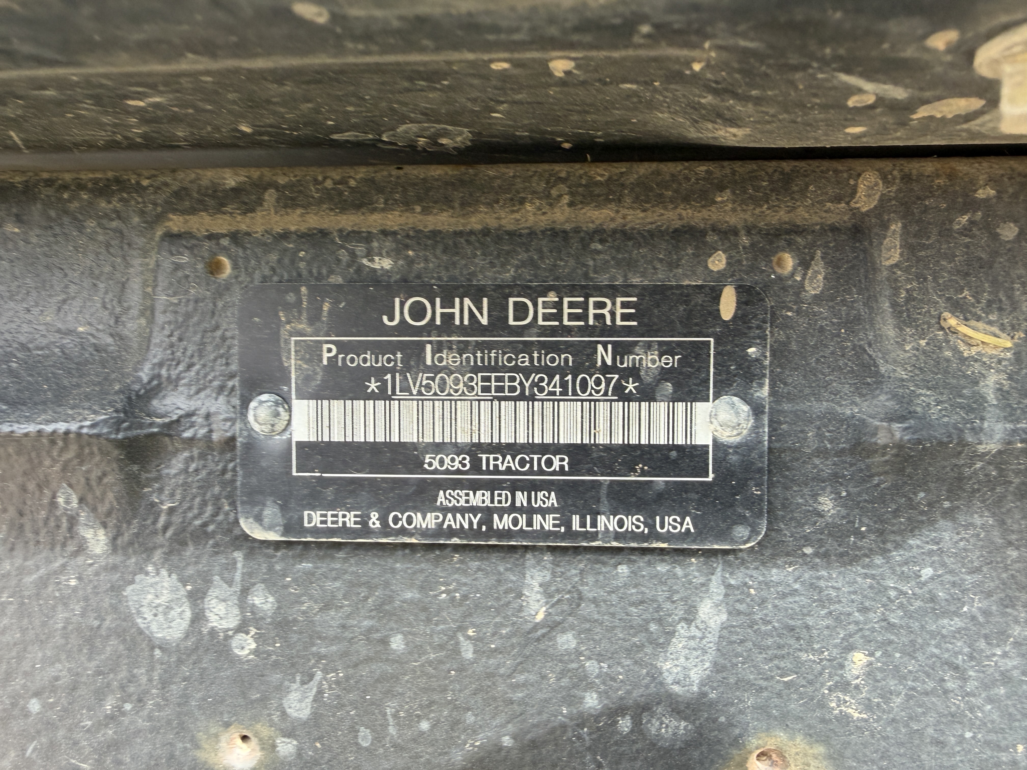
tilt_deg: -3.4
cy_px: 385
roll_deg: -3.2
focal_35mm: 24
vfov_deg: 56.8
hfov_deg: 71.6
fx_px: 712
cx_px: 514
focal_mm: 2.22
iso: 125
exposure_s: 1/121
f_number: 2.2
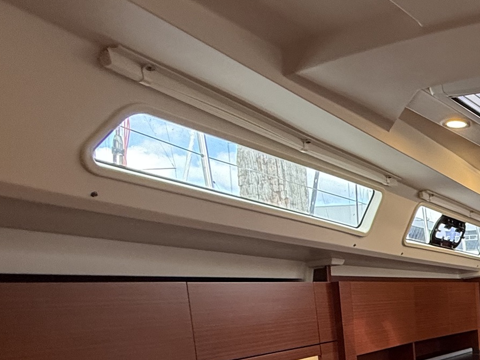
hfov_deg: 34.0
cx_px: 627
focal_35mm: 39
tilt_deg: -6.9
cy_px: 353
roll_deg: +1.3
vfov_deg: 33.9
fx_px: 541
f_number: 2.2
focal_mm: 2.22
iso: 160
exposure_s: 1/113
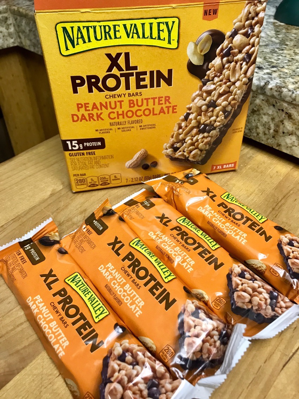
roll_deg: +1.1
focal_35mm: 28
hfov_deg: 49.8
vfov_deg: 63.4
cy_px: 200
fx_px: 322
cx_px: 150
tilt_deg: -40.6
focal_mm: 3.99
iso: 40
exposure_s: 1/20
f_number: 1.8
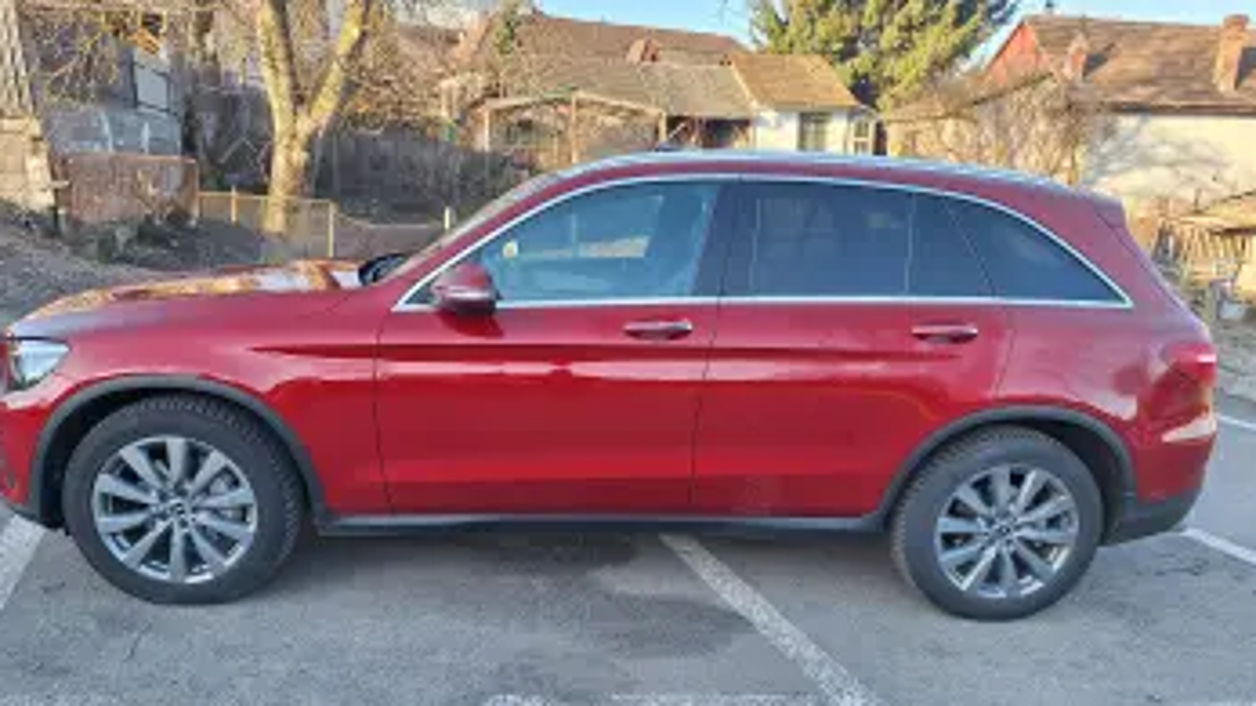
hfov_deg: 71.9
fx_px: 866
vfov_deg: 44.1
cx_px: 615
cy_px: 427
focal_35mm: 26
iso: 40
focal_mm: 5.54
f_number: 1.8
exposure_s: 1/290
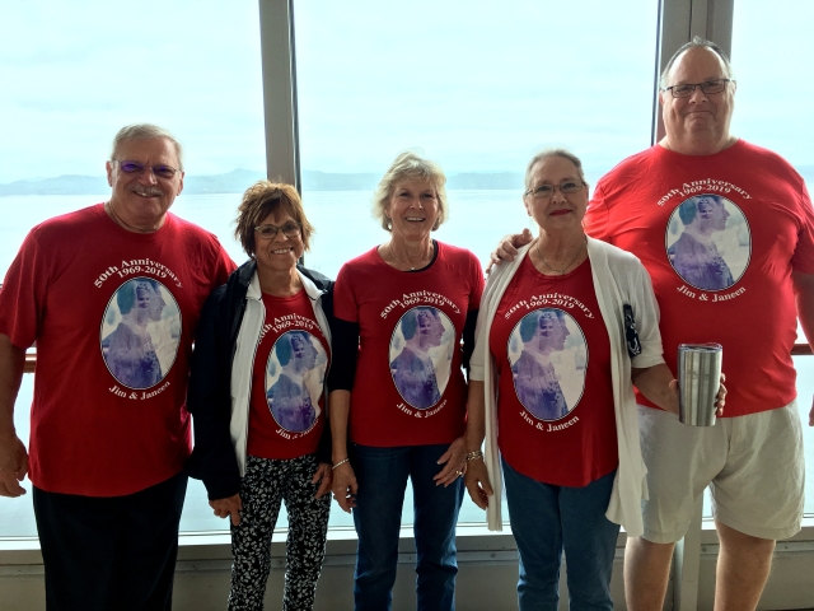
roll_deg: +0.9
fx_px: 682
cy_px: 306
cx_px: 407
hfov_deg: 61.7
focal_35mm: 29
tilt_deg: -8.0
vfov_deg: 48.2
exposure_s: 1/120
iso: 32
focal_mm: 4.15
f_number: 2.2
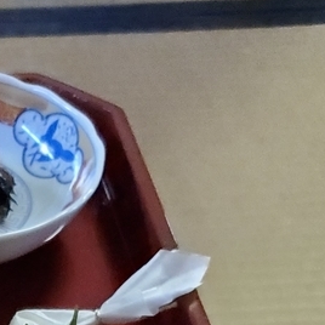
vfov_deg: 15.6
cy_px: 484
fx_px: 1094
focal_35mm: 103
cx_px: -113
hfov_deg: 15.9
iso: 800
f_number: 1.5
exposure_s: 1/59
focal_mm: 4.3
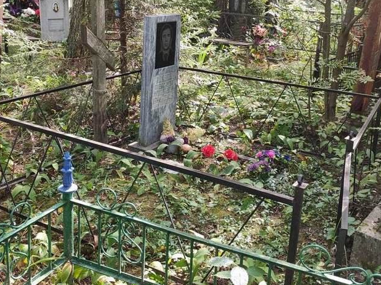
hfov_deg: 43.8
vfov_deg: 33.4
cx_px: 200
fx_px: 473
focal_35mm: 43
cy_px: 105
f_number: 1.75
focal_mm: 4.77
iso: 126
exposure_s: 1/100
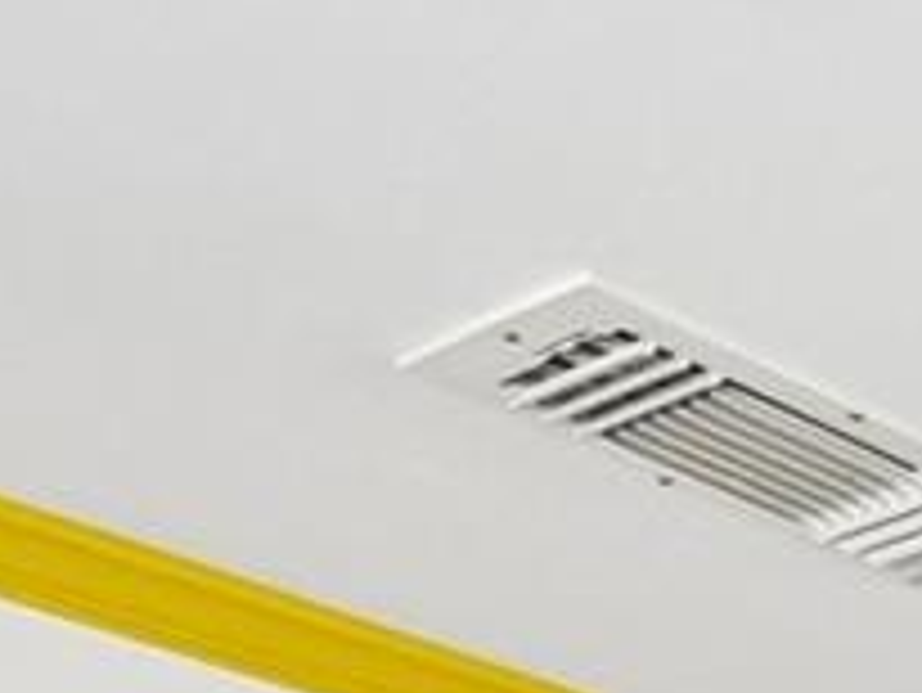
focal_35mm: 105
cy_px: 1732
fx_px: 2798
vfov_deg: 11.4
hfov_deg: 13.2
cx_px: 2294
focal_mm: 14
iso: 400
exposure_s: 1/50
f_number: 8
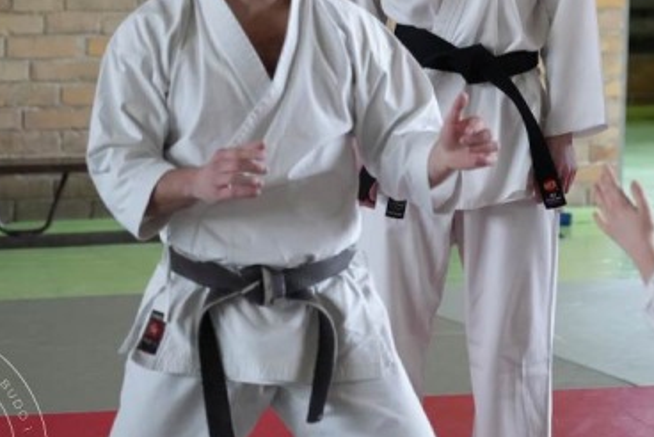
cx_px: 483
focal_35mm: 228
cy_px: 125
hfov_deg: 9.0
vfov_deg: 6.0
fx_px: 4145
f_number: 4
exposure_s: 1/160
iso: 6400
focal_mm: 105
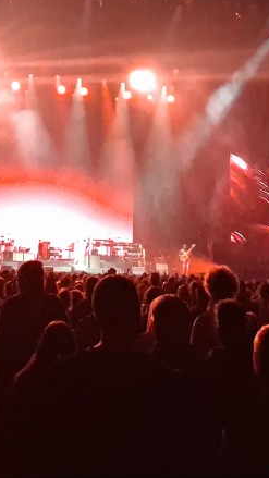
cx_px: 74
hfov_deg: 19.3
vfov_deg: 32.8
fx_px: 786
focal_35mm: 62
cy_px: 90
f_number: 1.8
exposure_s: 1/20
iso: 2000
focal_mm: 3.98
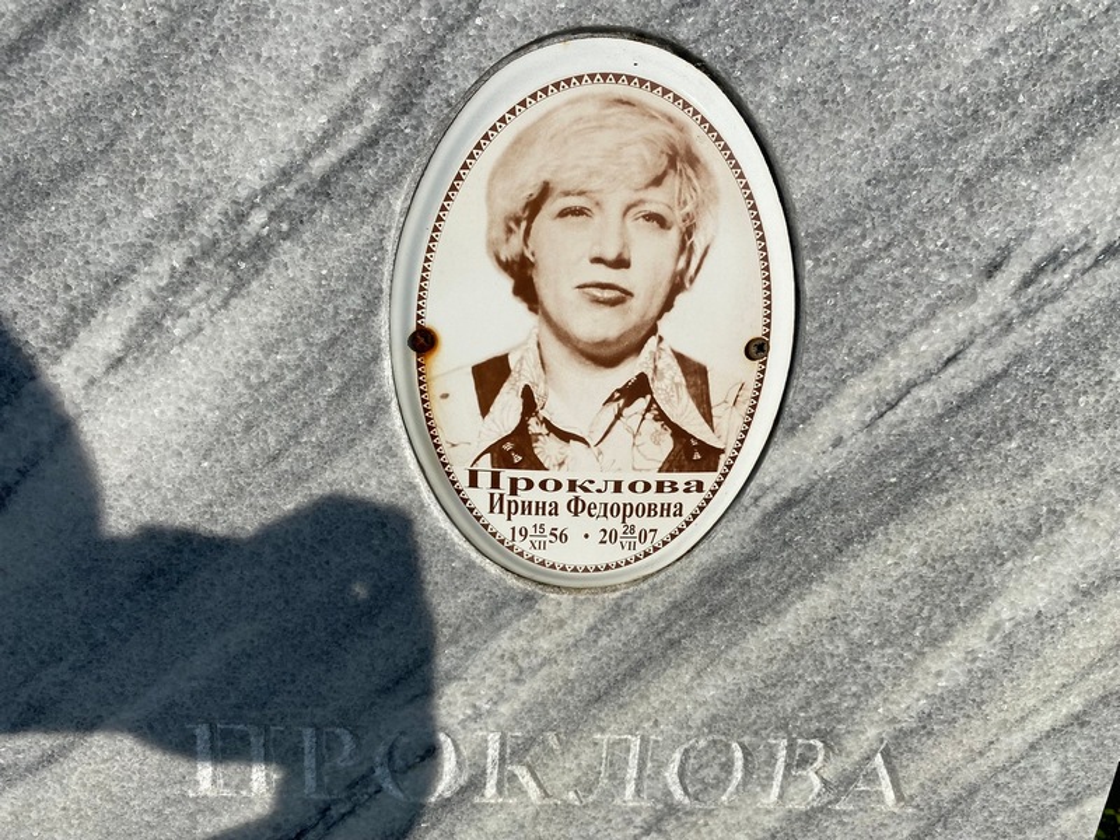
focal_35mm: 26
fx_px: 841
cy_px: 420
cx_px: 560
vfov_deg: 53.1
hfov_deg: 67.3
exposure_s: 1/7692
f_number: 1.8
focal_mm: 4.25
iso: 32
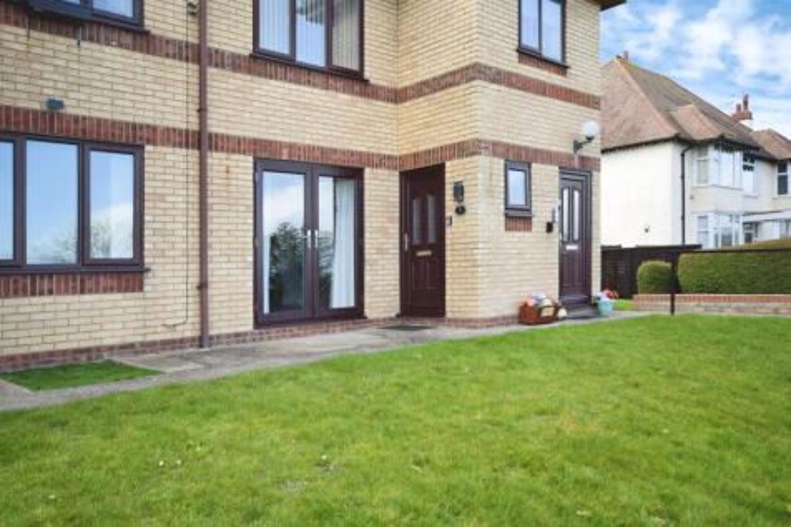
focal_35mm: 30
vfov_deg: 43.6
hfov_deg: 61.9
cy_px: 264
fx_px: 659
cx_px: 396
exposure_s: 1/200
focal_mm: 20
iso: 400
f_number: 8
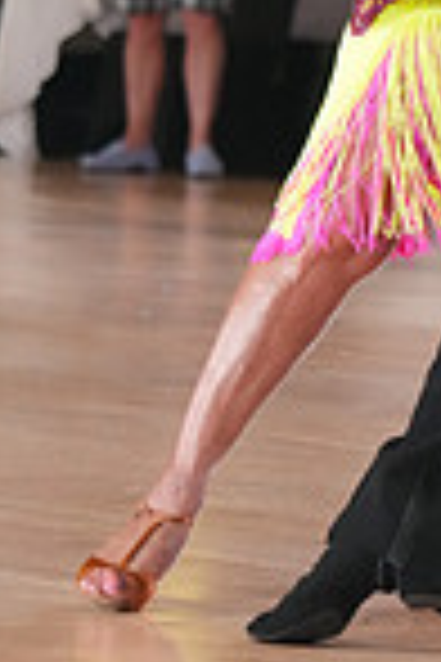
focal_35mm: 402
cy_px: -261
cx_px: 709
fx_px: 7386
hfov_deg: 3.4
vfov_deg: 5.1
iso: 4000
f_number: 4
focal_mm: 102
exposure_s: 1/500
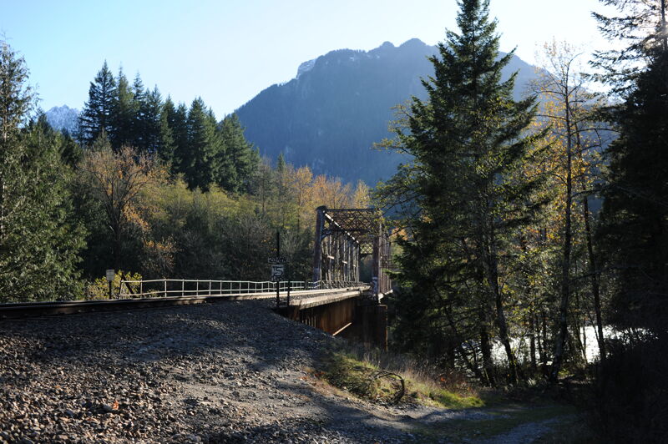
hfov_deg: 54.5
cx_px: 334
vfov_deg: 37.8
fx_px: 649
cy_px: 222
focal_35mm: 35
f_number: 4.5
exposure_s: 1/500
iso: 200
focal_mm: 35
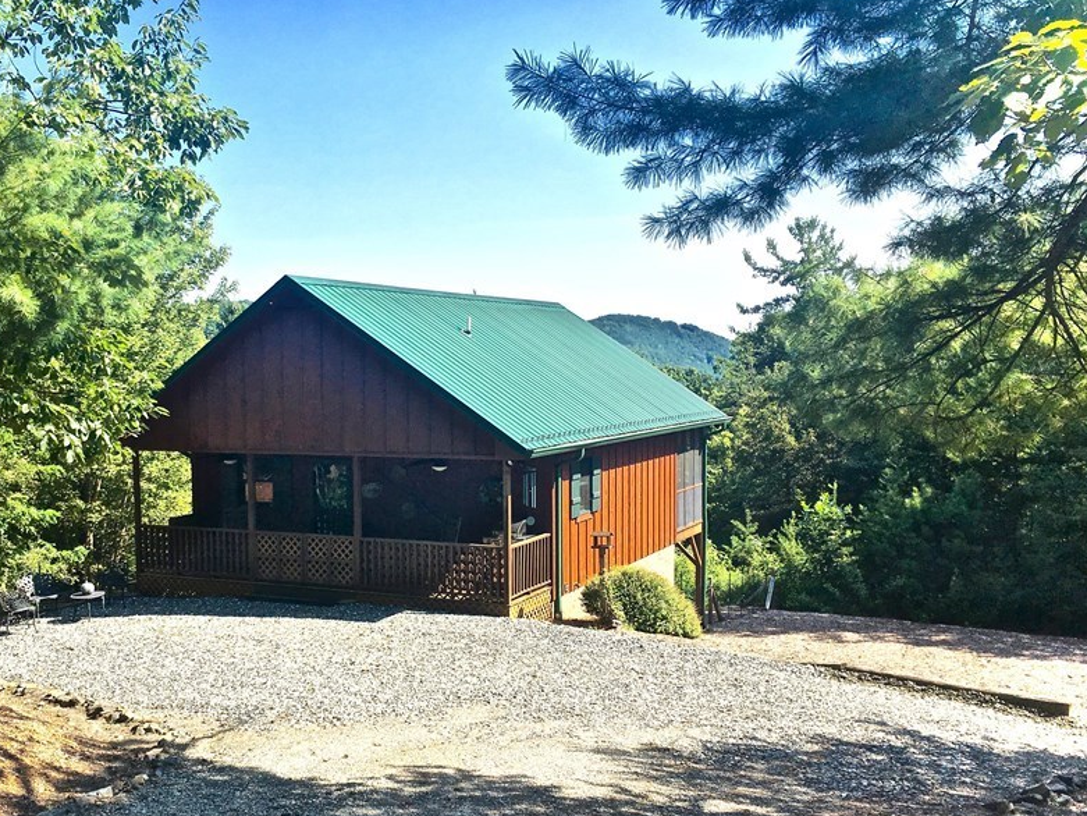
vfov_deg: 37.7
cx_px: 408
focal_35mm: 38
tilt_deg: -3.9
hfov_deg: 48.5
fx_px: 1193
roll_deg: +1.0
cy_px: 458
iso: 25
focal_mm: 4.15
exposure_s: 1/1131
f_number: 2.2
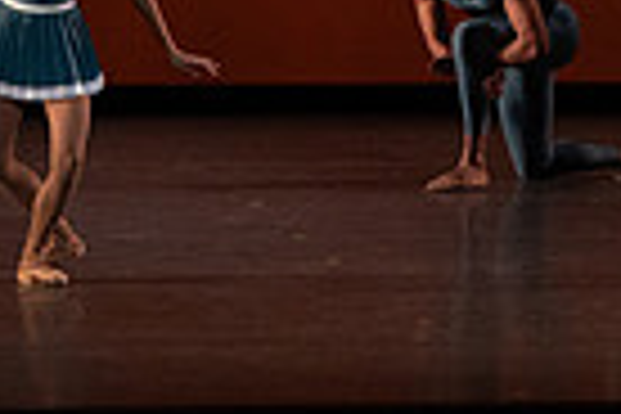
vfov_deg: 2.0
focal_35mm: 690
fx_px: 11902
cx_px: 927
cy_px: -398
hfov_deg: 3.0
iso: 5000
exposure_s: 1/400
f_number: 9
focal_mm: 164
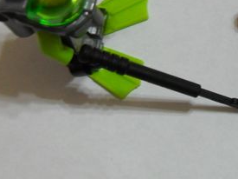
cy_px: 57
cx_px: 259
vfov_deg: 14.5
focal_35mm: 102
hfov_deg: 18.6
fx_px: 701
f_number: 2.8
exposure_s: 1/20
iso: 200
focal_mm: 6.2
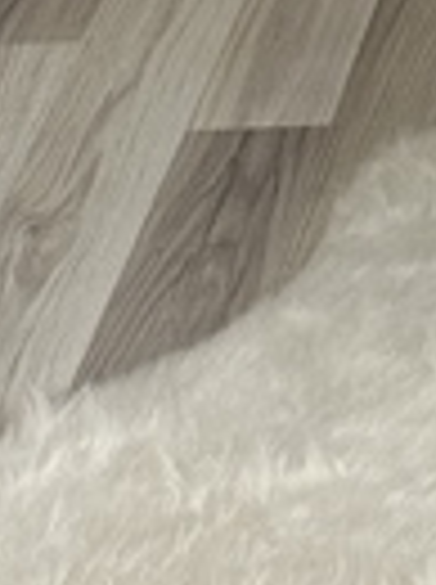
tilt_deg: -20.0
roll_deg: +0.0
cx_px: 1196
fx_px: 3117
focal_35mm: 185
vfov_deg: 8.0
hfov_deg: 7.3
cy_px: -1552
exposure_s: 1/100
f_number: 1.78
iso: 125
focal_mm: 6.86
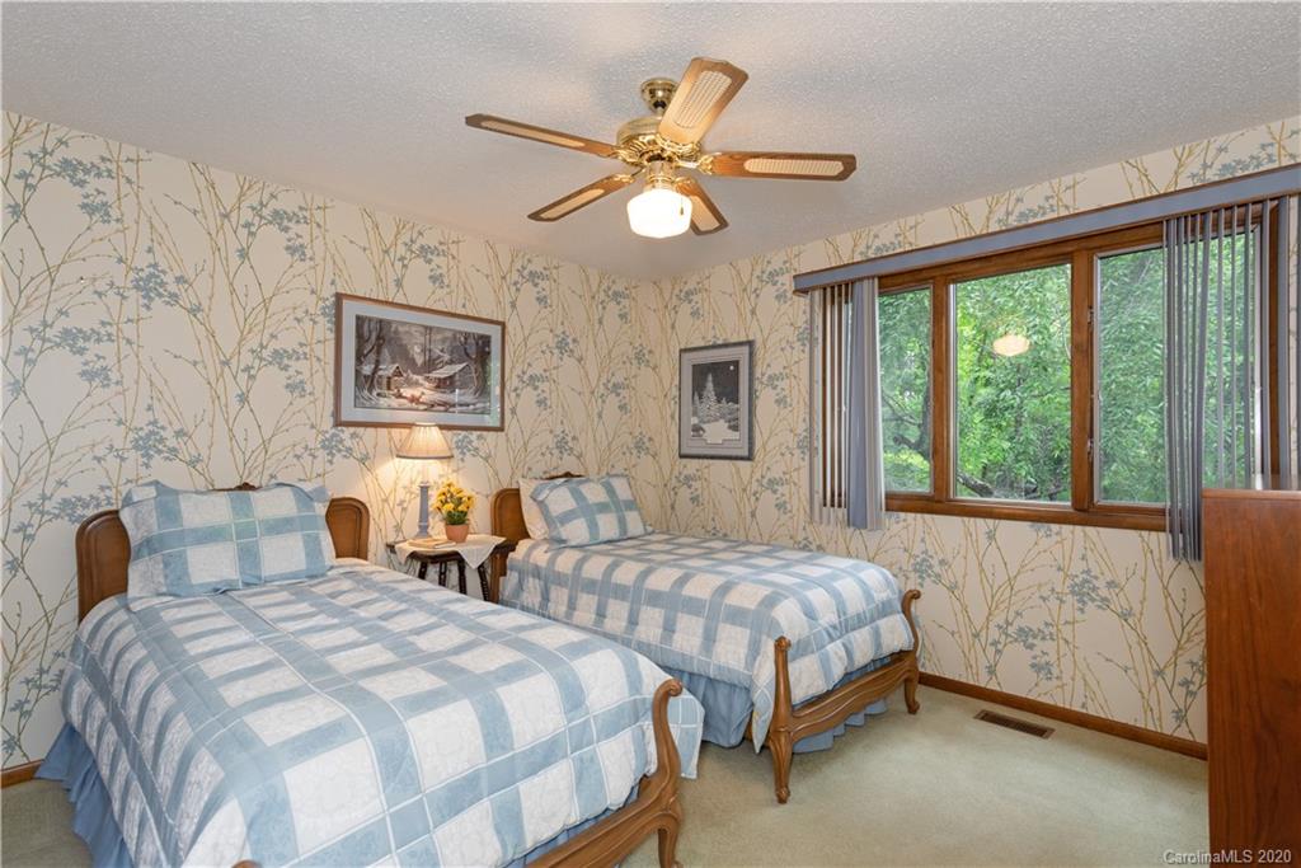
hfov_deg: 93.3
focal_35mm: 17
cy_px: 434
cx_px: 650
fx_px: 614
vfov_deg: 70.5
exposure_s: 1/25
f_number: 7.1
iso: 320
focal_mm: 17
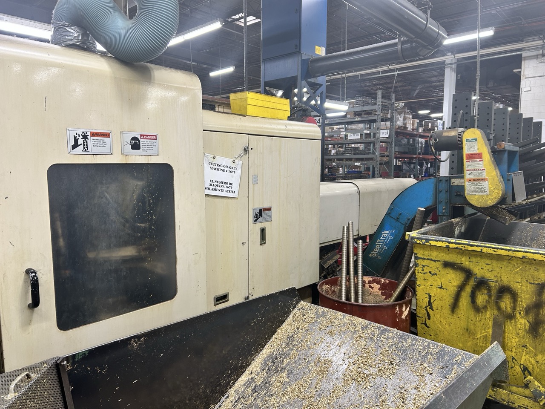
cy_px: 204
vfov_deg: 53.1
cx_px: 272
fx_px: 409
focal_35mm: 26
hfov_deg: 67.3
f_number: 1.5
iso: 80
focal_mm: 5.7
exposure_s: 1/60
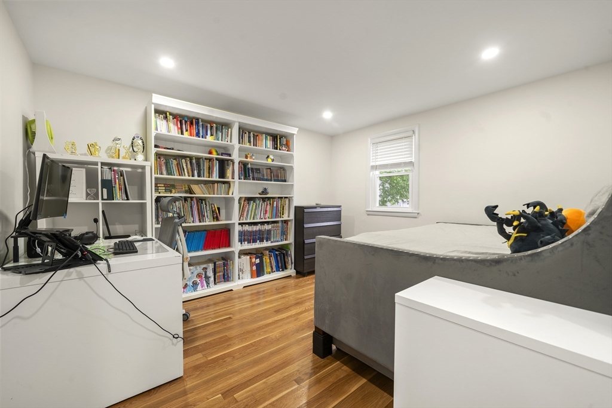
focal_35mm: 14
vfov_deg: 81.2
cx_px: 306
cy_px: 204
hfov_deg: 104.2
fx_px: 238
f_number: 7.1
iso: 320
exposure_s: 1/3
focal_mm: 14
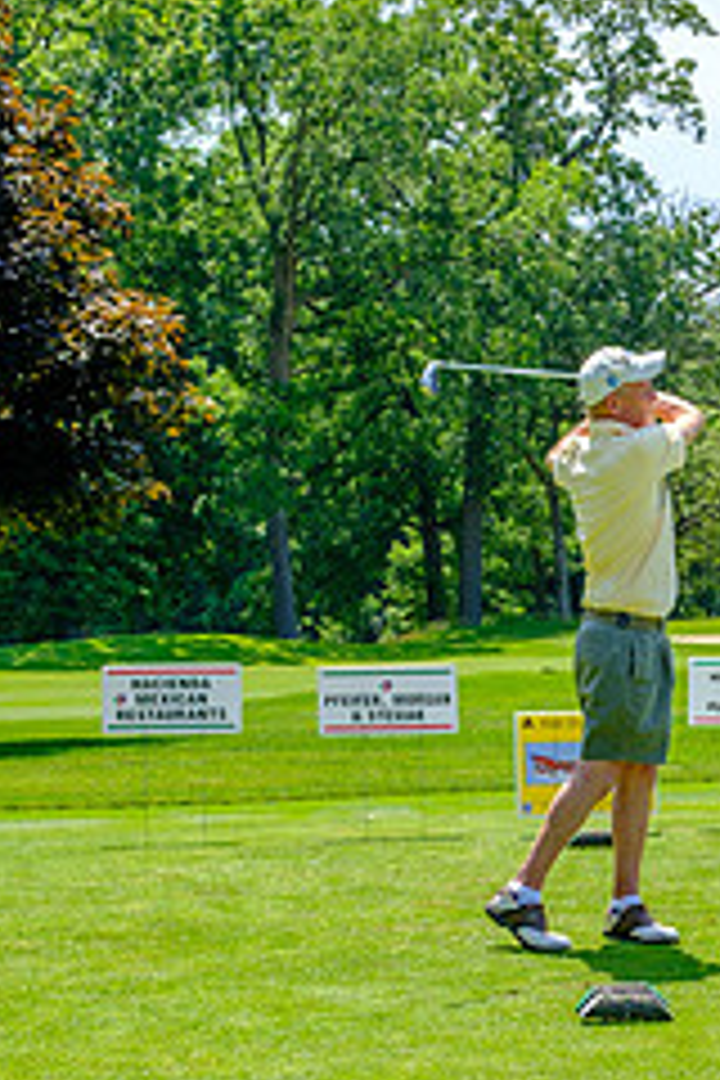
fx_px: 2640
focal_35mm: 88
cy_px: 702
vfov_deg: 23.0
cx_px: 652
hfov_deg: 15.3
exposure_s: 1/250
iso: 200
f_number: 6.4
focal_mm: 31.5
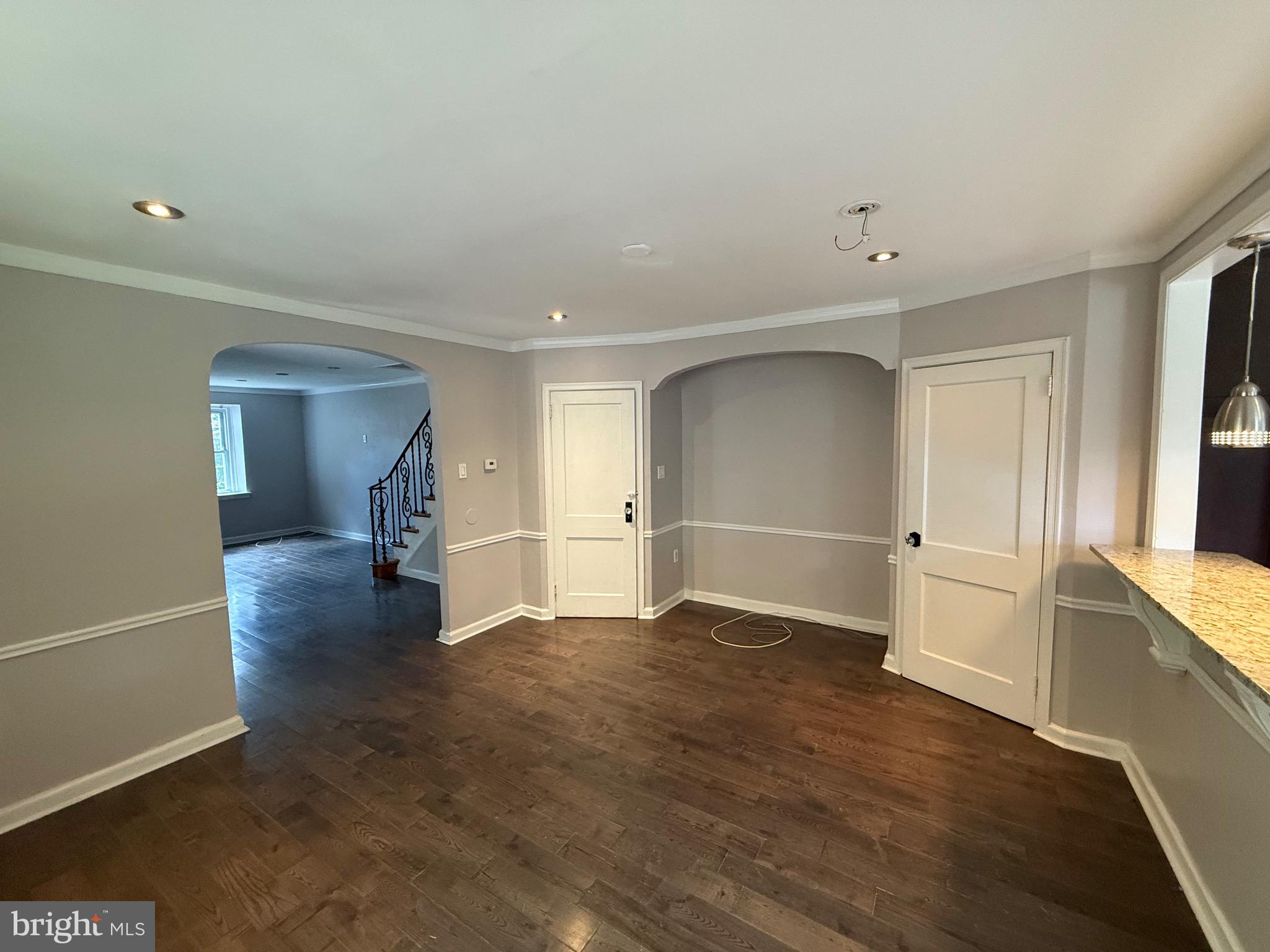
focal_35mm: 14
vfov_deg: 85.7
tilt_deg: -3.8
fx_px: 514
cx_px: 635
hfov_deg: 102.1
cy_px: 476
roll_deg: +0.5
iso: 400
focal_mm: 2.22
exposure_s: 1/60
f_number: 2.2
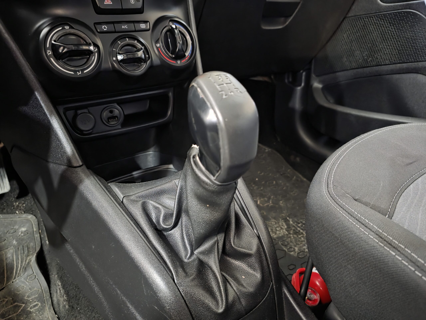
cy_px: 160
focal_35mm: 23
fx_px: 283
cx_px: 213
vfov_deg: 58.9
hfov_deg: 73.9
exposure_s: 1/16.7
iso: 3200
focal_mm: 6.3
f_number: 1.7
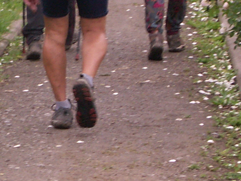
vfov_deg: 6.3
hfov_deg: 8.3
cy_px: 132
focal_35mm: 237
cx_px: 42
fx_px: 1650
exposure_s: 1/125
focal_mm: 11.22
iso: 64
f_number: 5
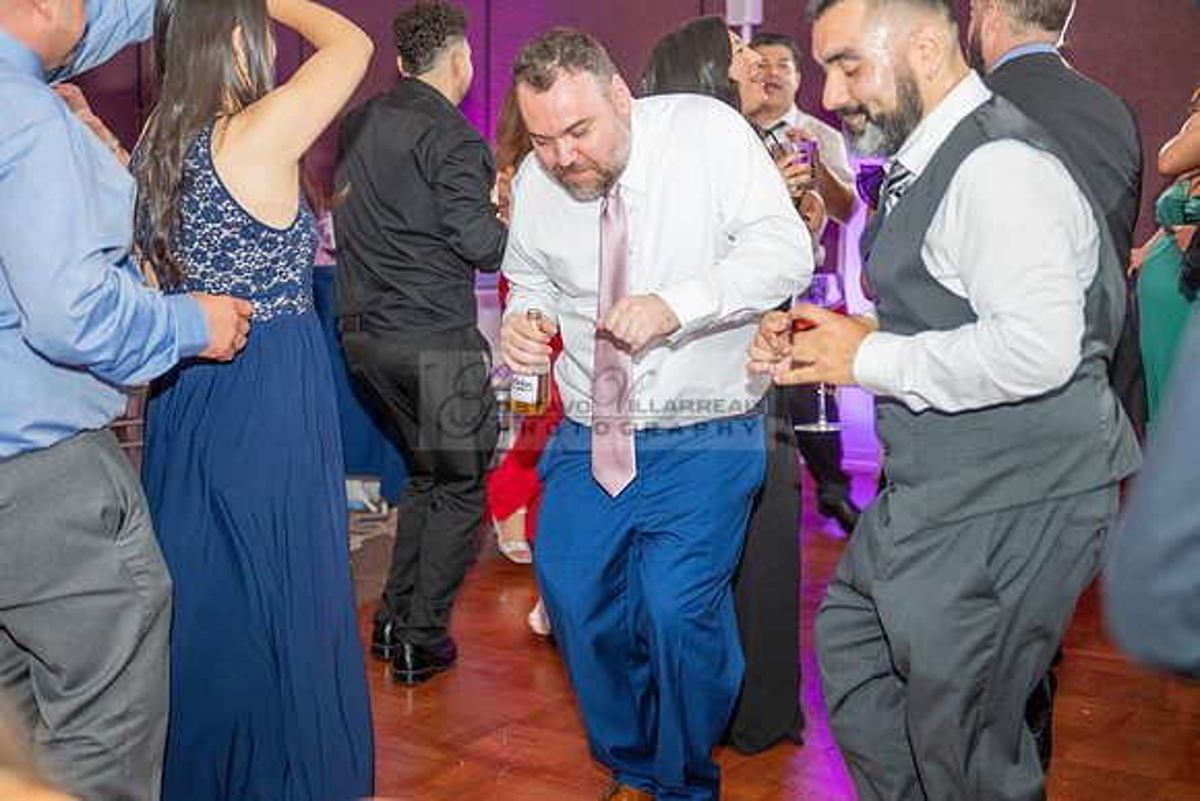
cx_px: 600
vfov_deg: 26.0
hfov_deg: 38.2
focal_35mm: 52
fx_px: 1734
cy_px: 400
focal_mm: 52
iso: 800
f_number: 2.8
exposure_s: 1/100
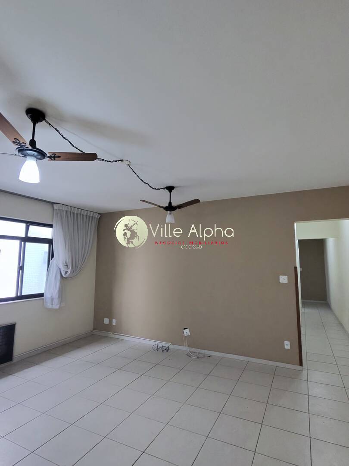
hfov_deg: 89.9
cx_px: 174
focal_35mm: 13
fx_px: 175
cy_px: 233
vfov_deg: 106.2
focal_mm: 2.24
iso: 165
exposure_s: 1/59.9
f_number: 2.2
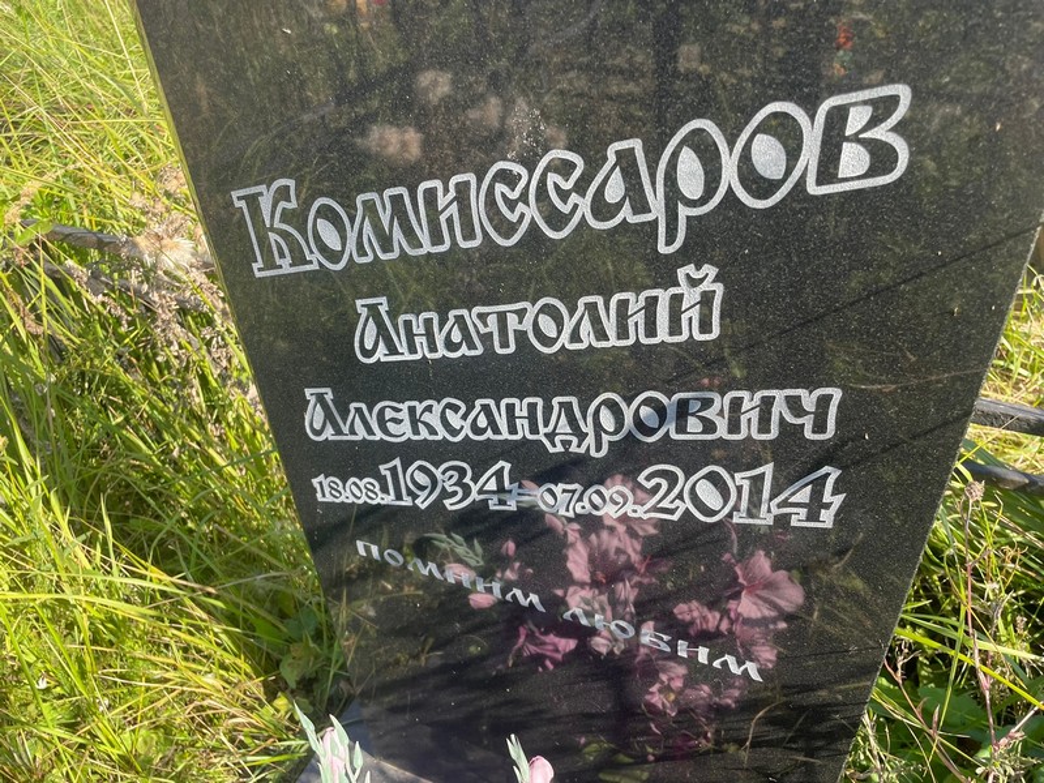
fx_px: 784
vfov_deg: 53.1
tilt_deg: -34.4
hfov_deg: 67.3
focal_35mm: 26
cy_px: 392
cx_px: 522
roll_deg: +5.4
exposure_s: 1/540
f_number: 1.6
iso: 32
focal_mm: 4.2
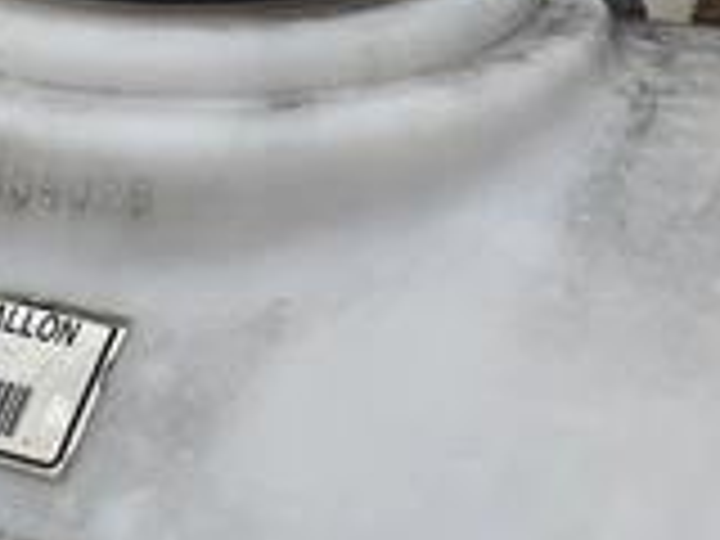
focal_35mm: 60
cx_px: -130
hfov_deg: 28.3
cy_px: 536
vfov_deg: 23.4
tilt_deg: -45.2
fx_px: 1248
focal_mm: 6.76
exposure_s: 1/3584
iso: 80
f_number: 1.78
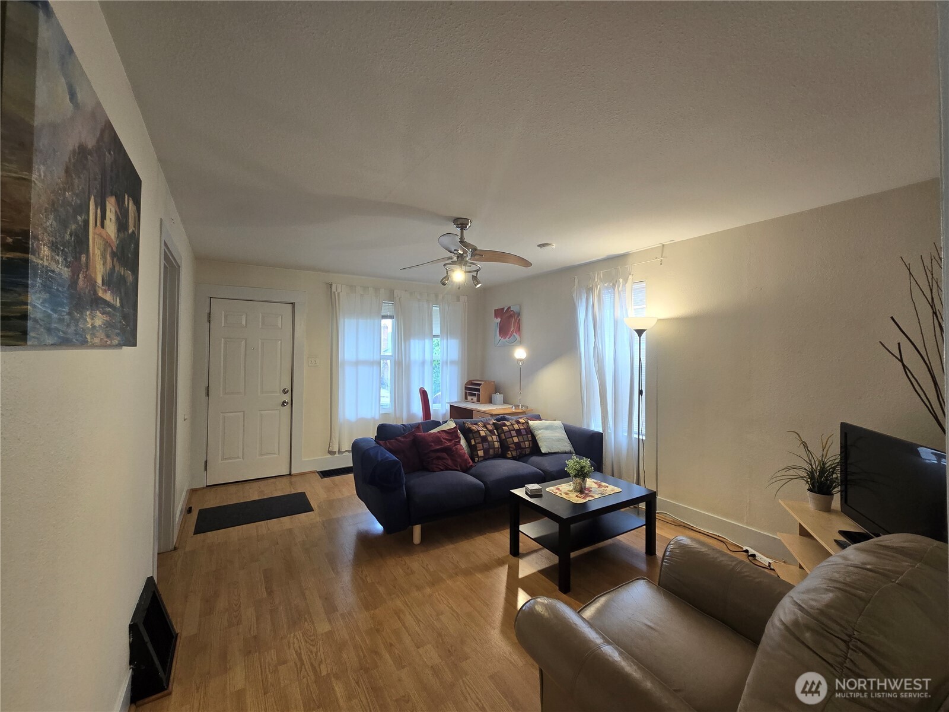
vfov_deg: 89.9
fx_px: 356
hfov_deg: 106.2
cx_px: 474
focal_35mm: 13
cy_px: 356
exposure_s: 1/60
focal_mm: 2.2
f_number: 2.2
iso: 125
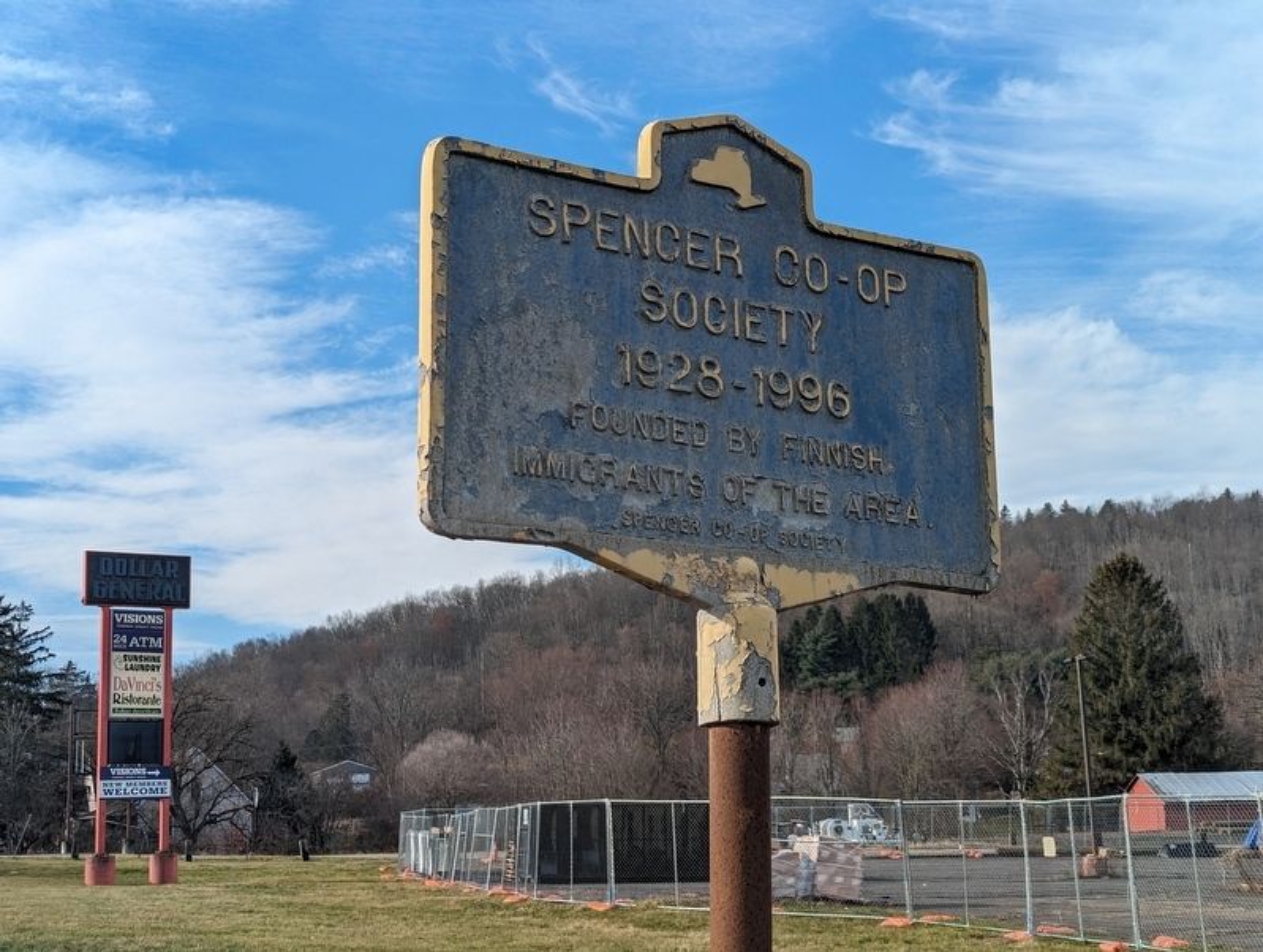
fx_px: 1754
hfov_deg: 39.6
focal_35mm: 48
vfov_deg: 30.4
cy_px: 476
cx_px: 632
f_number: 1.85
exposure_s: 1/1433
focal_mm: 6.81
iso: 46
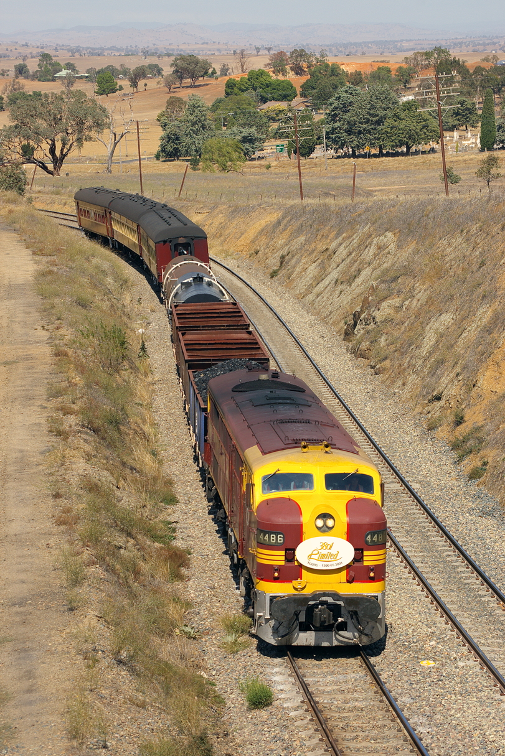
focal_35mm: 110
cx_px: 252
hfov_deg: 12.5
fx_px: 2302
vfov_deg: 18.7
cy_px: 378
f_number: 9
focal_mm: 73
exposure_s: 1/500
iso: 200
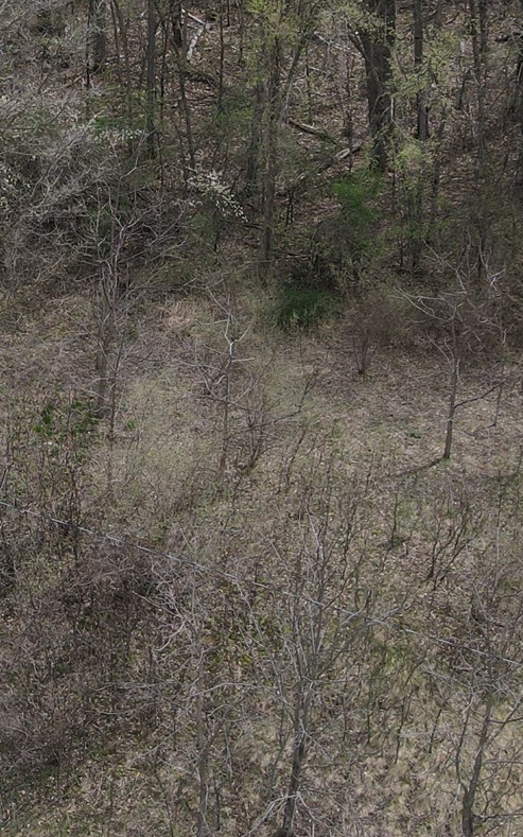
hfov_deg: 18.7
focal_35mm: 66
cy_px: 72
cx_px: -102
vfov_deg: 29.7
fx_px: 1505
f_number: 2.8
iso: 100
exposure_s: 1/500
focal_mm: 4.5
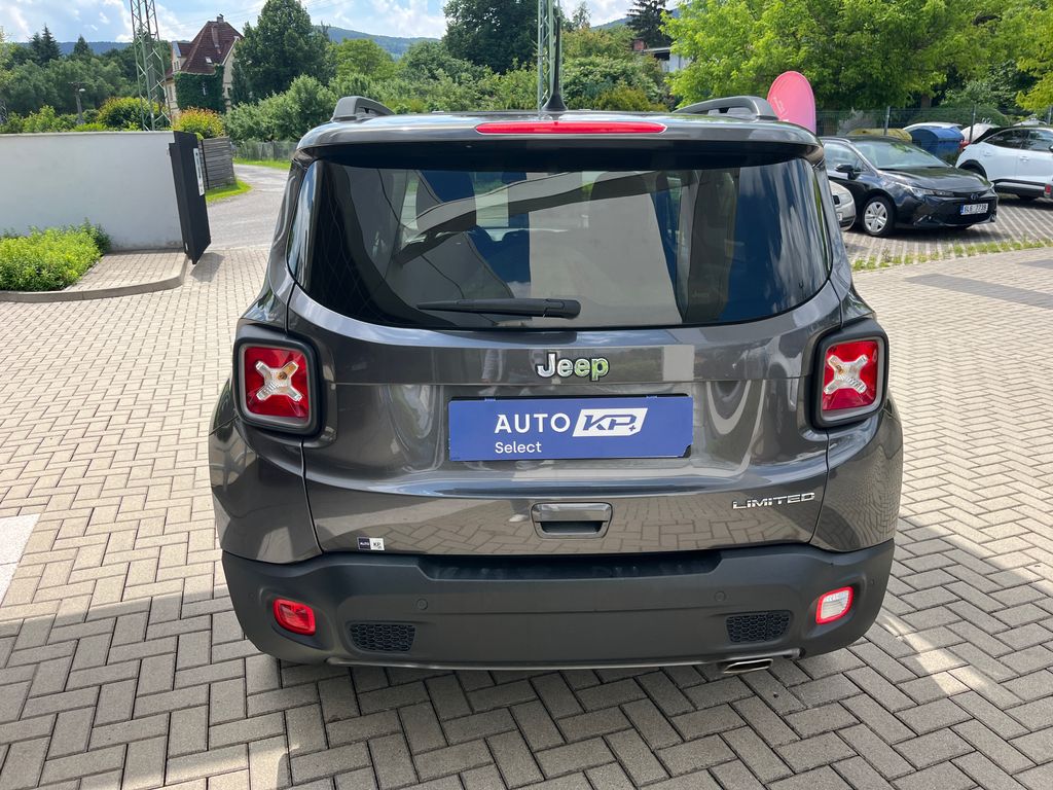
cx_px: 526
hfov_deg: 67.3
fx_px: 791
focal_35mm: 26
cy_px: 395
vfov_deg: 53.1
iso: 50
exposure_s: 1/1372
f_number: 1.6
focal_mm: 5.1
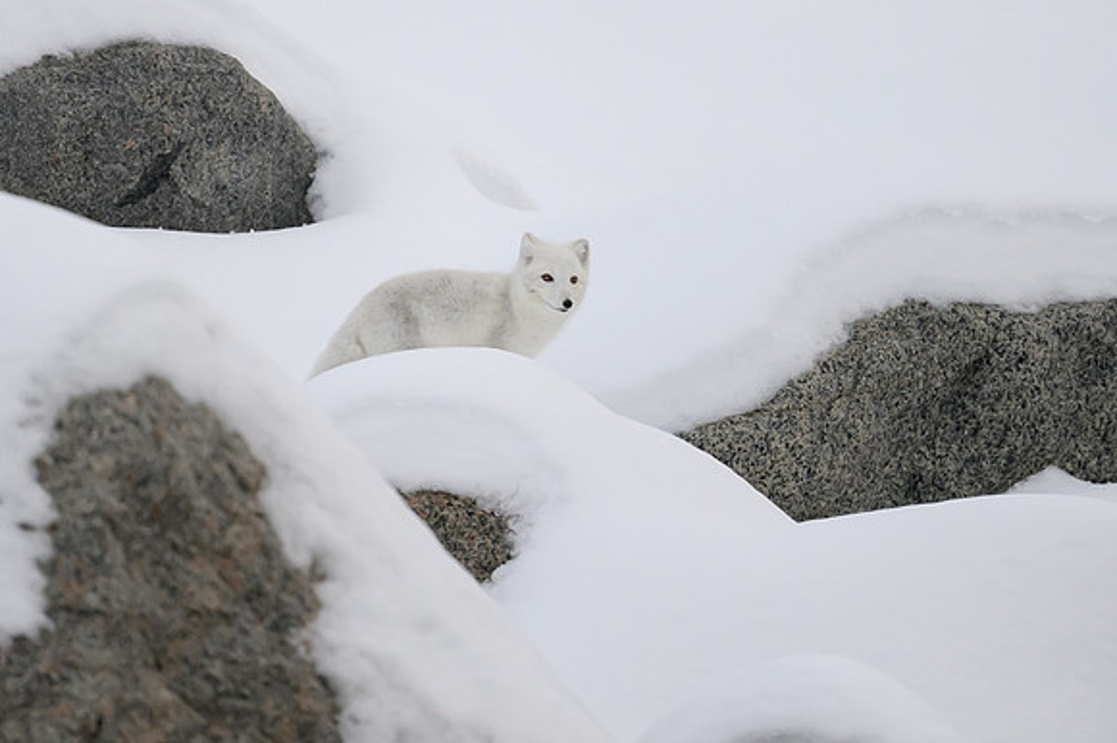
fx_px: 29655
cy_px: 231
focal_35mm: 956
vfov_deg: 1.4
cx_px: 498
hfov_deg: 2.2
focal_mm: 560
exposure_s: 1/1600
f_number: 4
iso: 2000
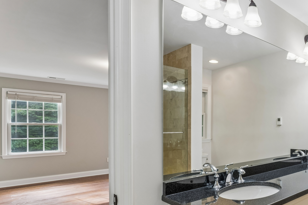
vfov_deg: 51.0
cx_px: 272
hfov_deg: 61.4
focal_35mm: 25
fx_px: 214
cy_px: 123
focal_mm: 14
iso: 400
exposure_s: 1/13
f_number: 11
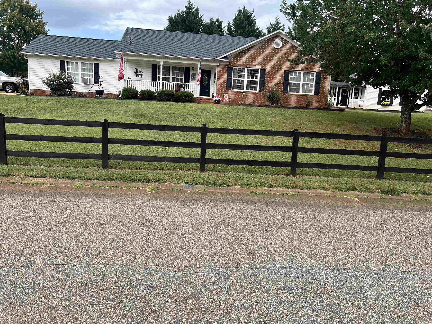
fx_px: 324
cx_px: 216
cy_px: 162
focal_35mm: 26
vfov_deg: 53.1
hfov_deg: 67.3
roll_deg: -2.8
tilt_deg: -8.1
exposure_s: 1/1869
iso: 50
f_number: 1.5
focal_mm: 5.7
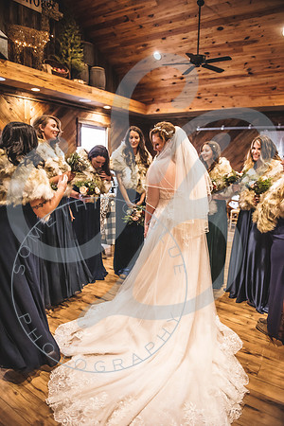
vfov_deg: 73.7
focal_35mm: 24
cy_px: 213
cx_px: 142
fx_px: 284
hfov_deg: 53.1
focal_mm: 24
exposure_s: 1/125
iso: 3200
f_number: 2.8
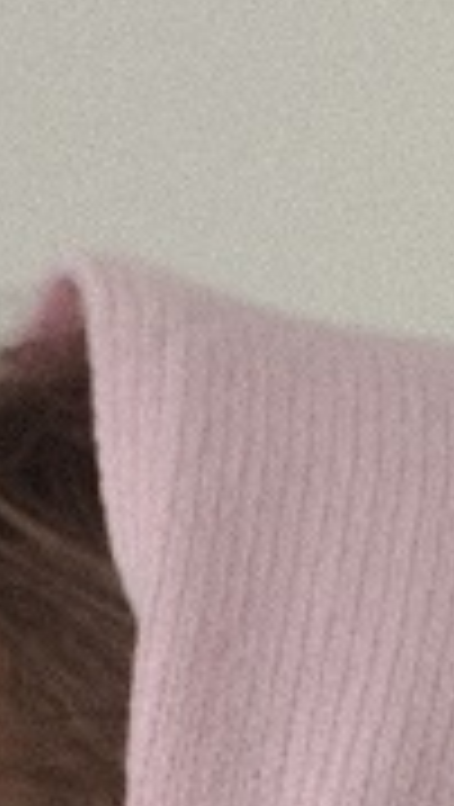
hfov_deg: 3.3
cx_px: 234
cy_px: 1763
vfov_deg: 5.8
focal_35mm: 364
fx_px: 7772
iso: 100
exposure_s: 1/50
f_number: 4.5
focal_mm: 30
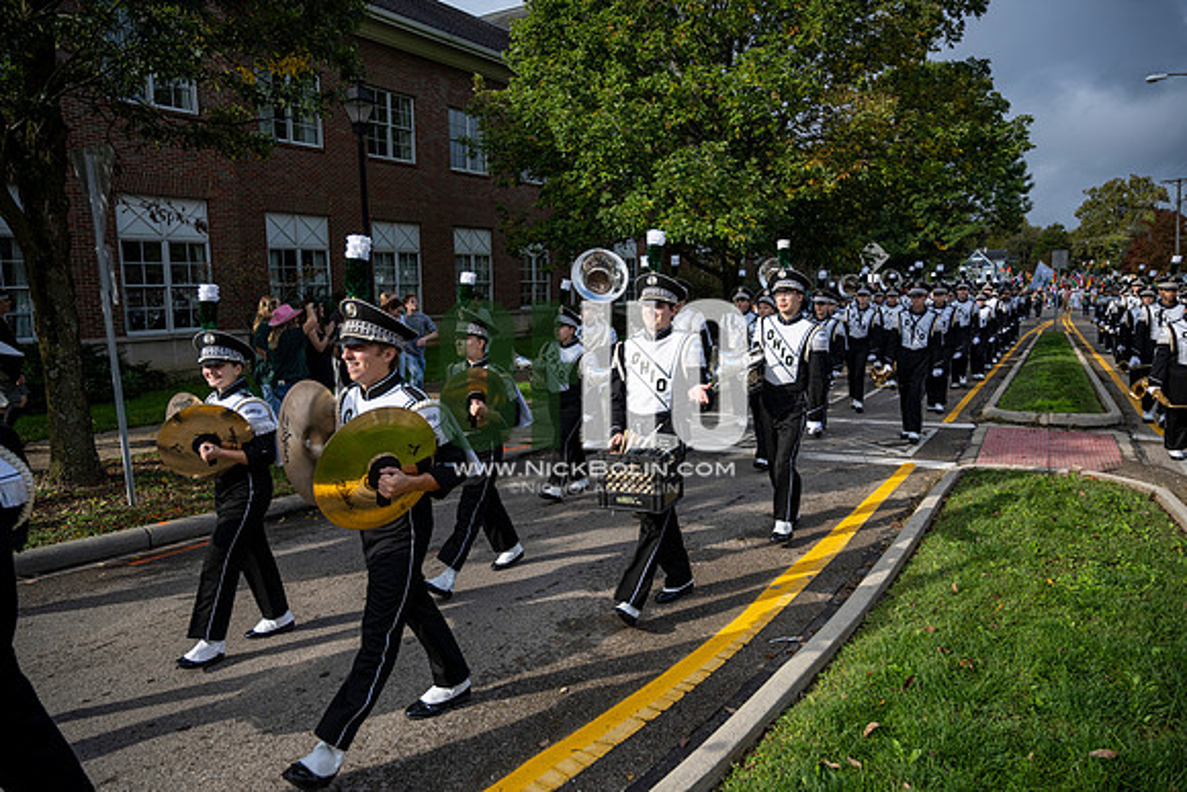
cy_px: 396
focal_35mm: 24
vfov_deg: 53.2
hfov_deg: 73.7
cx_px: 594
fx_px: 791
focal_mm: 24
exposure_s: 1/1600
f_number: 4
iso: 125
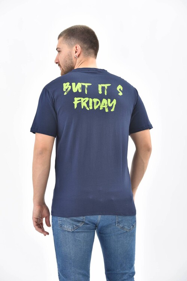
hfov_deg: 12.2
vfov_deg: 18.3
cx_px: 94
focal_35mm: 112
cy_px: 140
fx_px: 873
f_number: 7.1
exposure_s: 1/160
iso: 100
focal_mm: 112
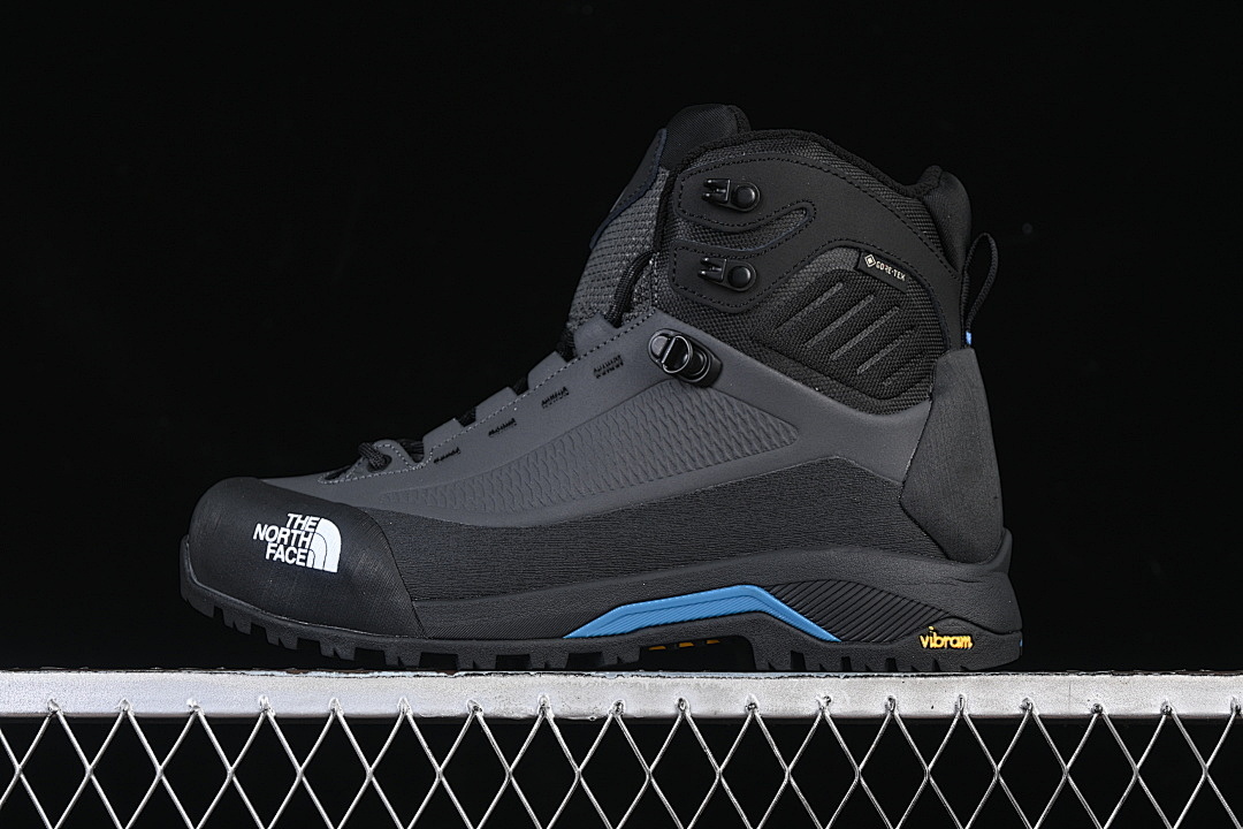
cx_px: 622
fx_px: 2589
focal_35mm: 75
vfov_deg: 18.2
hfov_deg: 27.0
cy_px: 414
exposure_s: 1/50
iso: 160
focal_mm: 50
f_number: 6.3
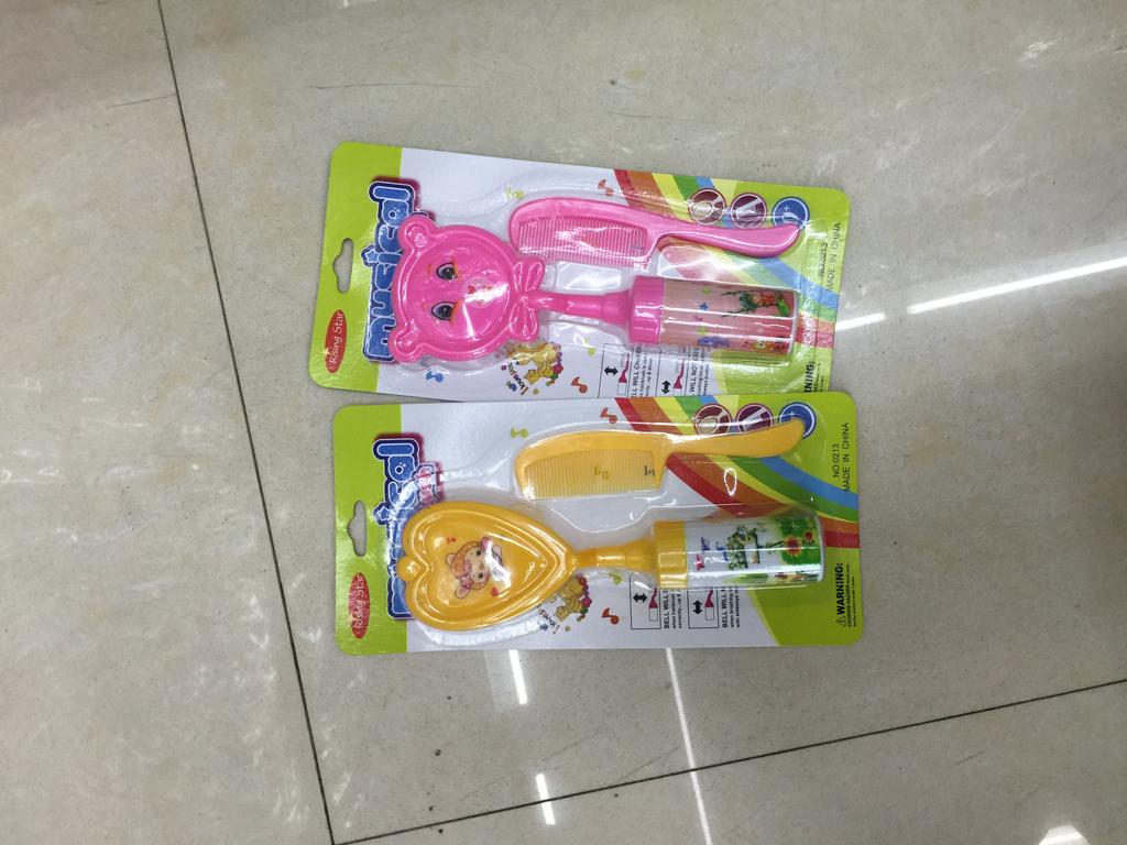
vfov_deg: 48.2
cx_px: 564
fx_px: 944
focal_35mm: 29
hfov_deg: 61.7
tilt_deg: -87.9
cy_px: 422
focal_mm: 4.15
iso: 40
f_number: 2.2
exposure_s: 1/30
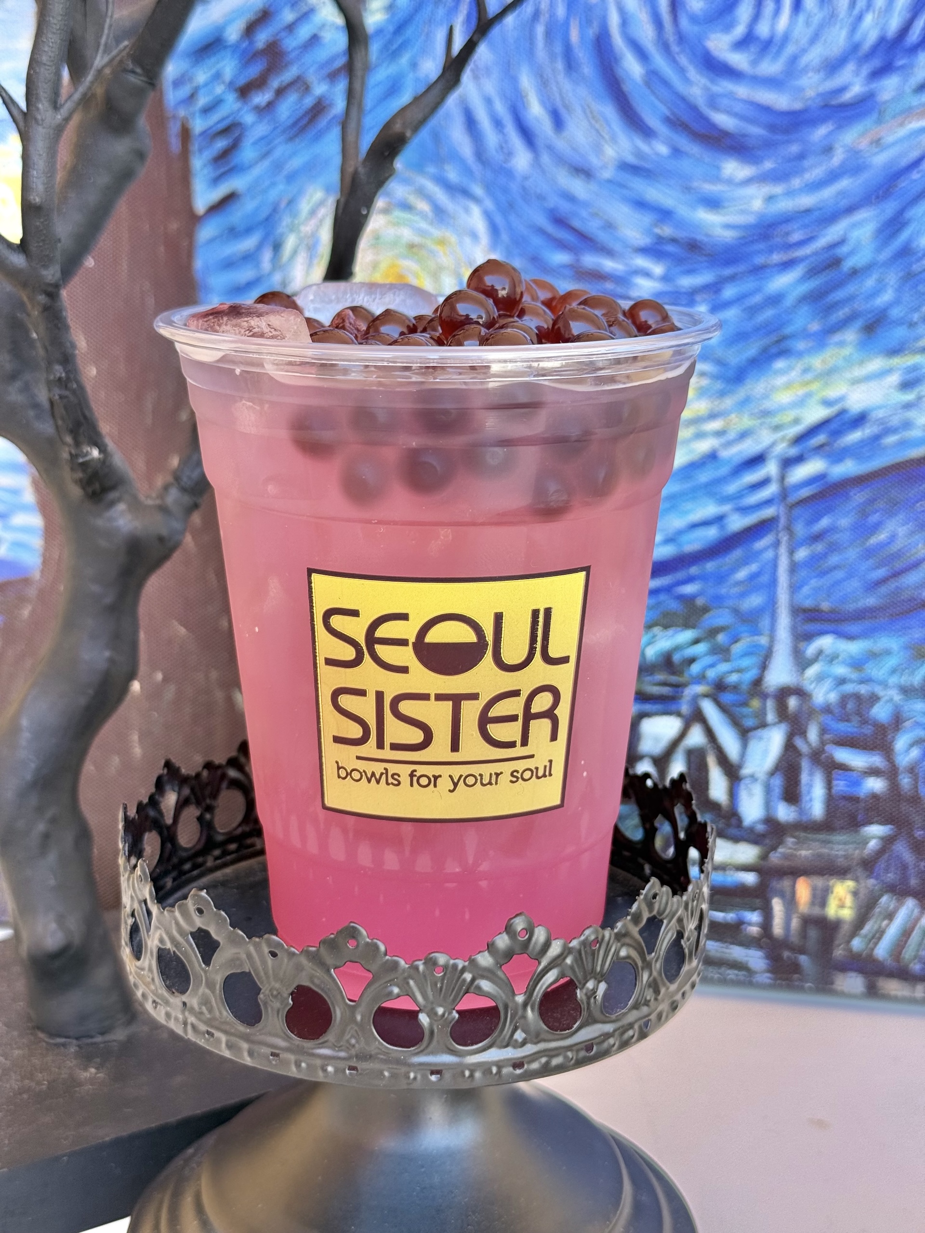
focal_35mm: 48
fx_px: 1710
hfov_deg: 30.3
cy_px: 616
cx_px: 462
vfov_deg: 39.7
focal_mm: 6.76
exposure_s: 1/254
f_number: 1.78
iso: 64
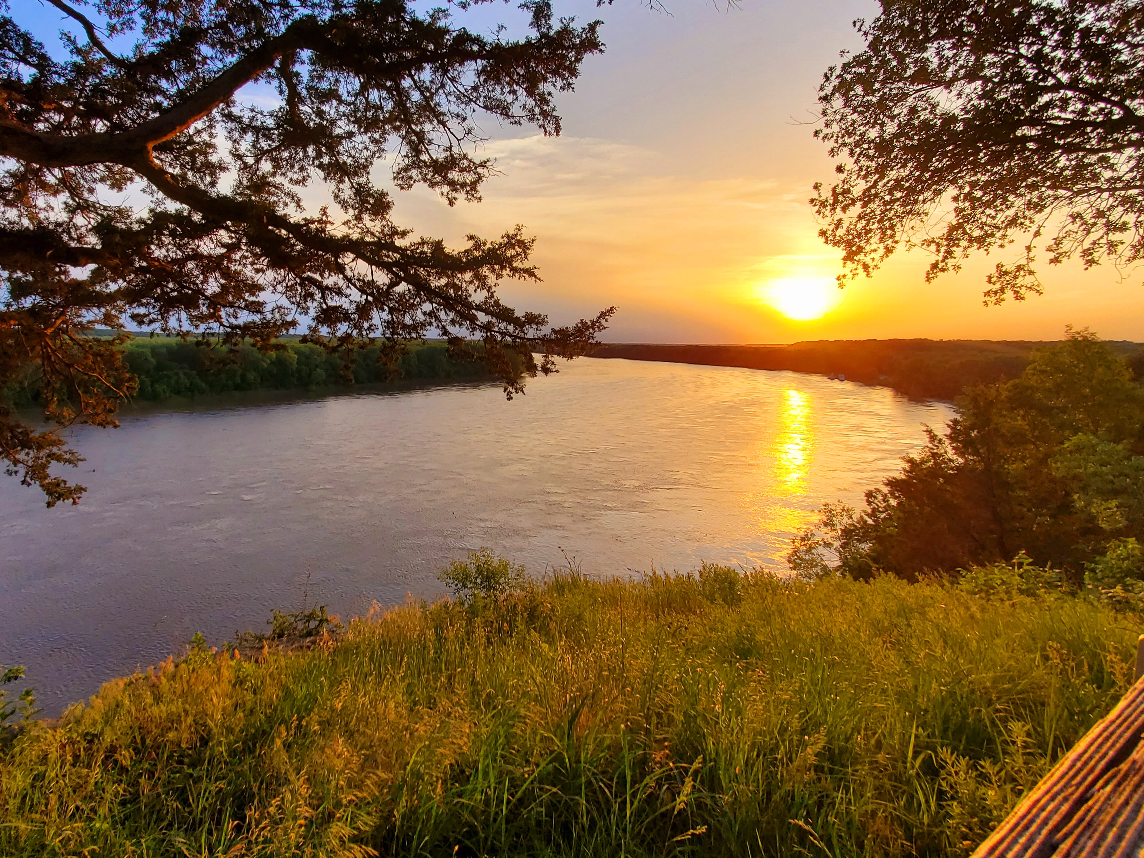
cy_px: 409
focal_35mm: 19
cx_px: 444
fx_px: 628
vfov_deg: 68.6
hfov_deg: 83.4
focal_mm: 1.8
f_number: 2.2
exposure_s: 1/333
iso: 50
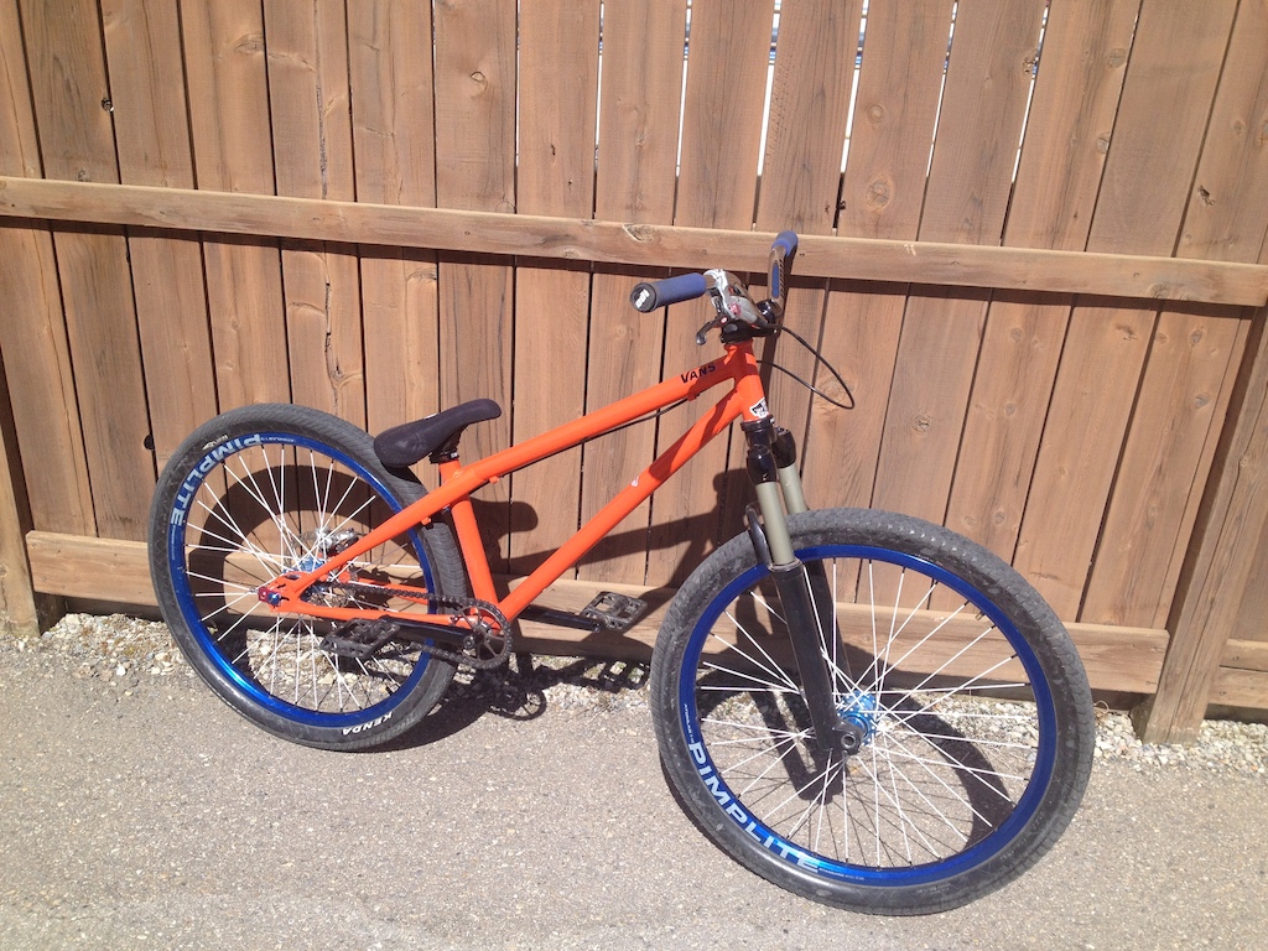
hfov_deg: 52.6
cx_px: 634
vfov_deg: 40.7
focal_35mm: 35
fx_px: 1282
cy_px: 476
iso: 50
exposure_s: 1/1534
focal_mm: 4.28
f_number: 2.4
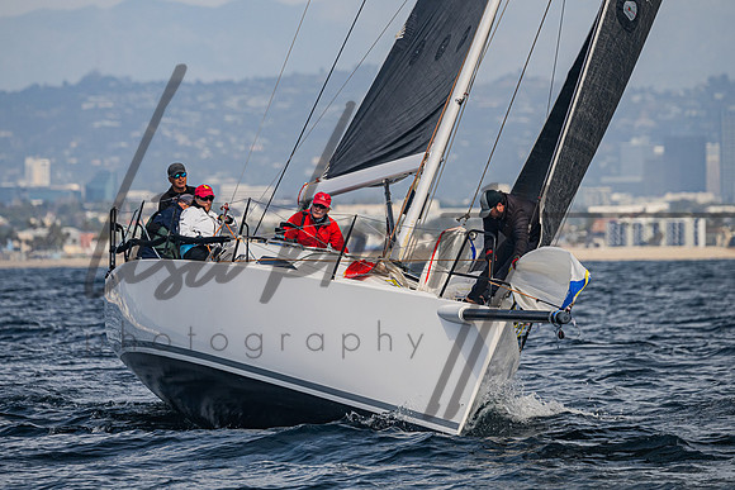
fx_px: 8481
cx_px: 349
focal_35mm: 415
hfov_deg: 5.0
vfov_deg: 3.3
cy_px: 175
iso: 320
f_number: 6.3
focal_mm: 310
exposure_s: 1/3200
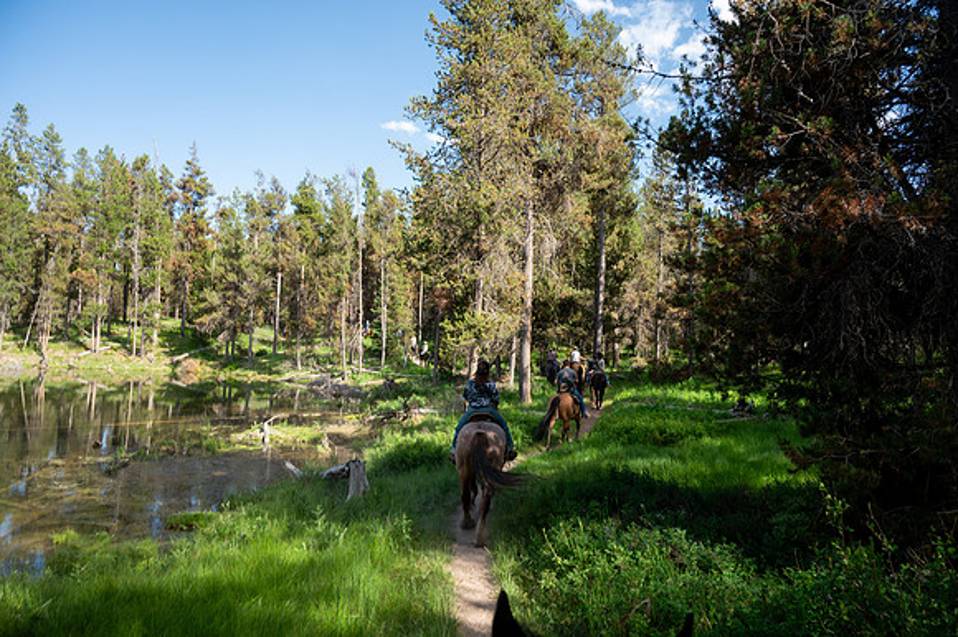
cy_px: 318
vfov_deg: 53.1
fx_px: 638
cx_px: 479
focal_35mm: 24
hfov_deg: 73.8
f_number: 5.6
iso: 250
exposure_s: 1/400
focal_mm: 24
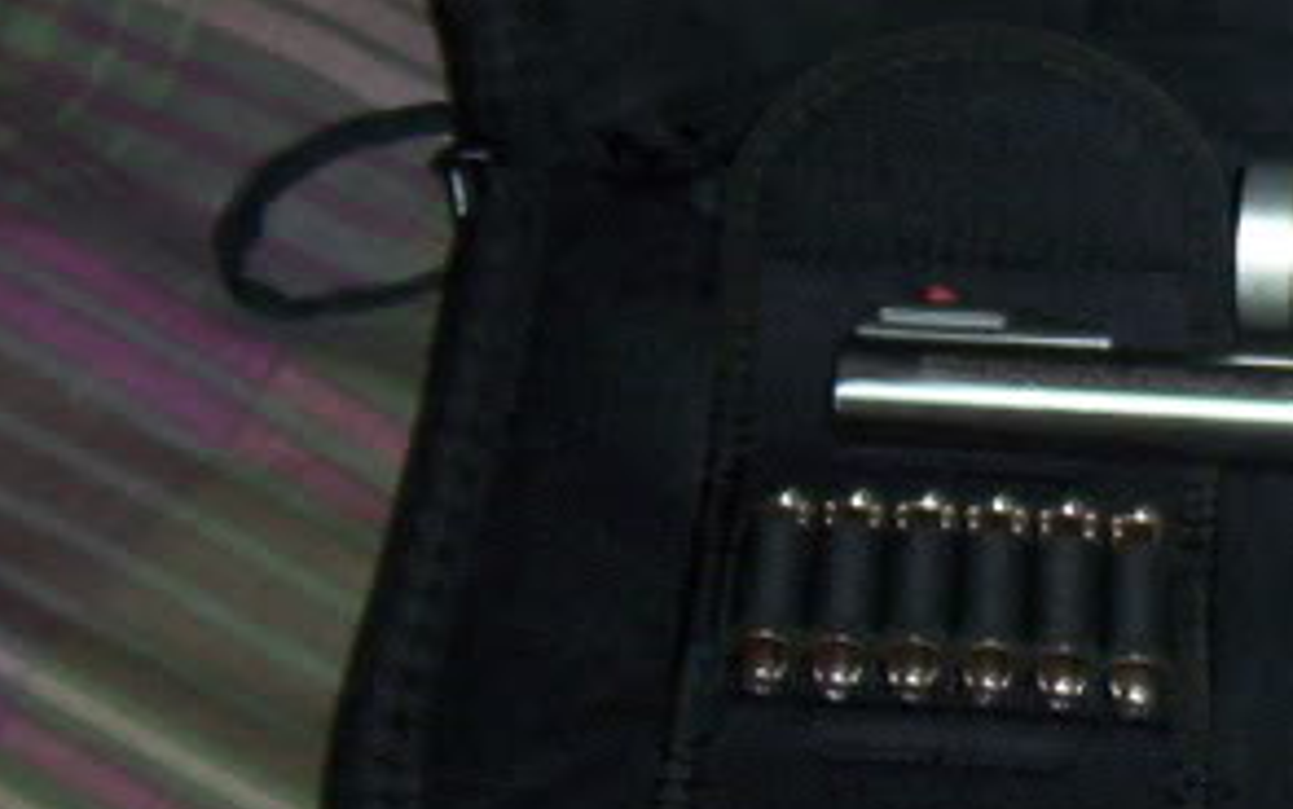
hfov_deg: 18.6
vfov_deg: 12.6
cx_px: 1676
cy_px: 545
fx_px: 3666
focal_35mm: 104
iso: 140
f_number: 2.76
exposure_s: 1/30
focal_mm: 5.54
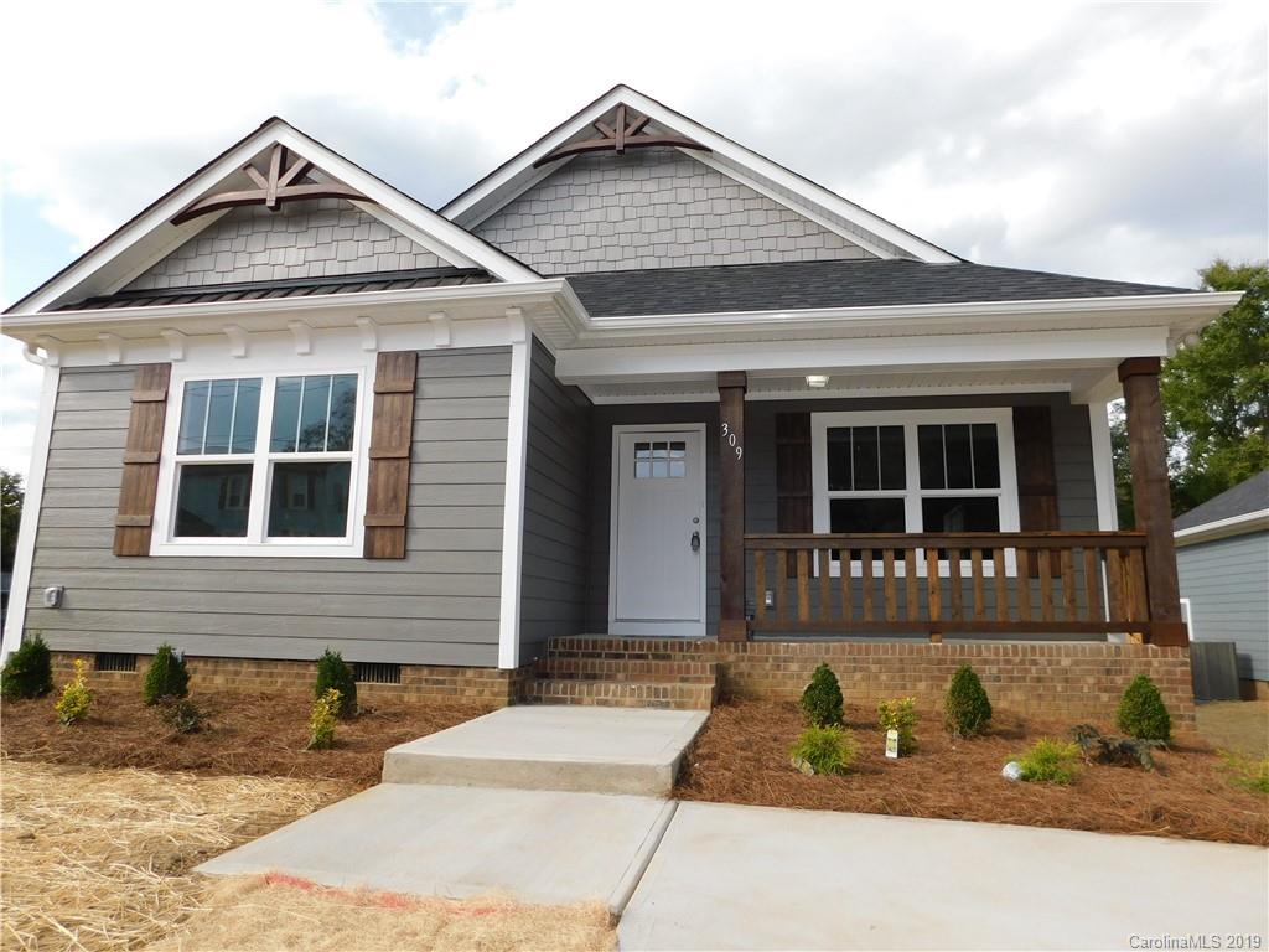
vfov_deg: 58.9
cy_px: 476
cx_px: 634
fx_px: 843
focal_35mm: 23
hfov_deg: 73.9
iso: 125
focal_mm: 4
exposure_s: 1/800
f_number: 3
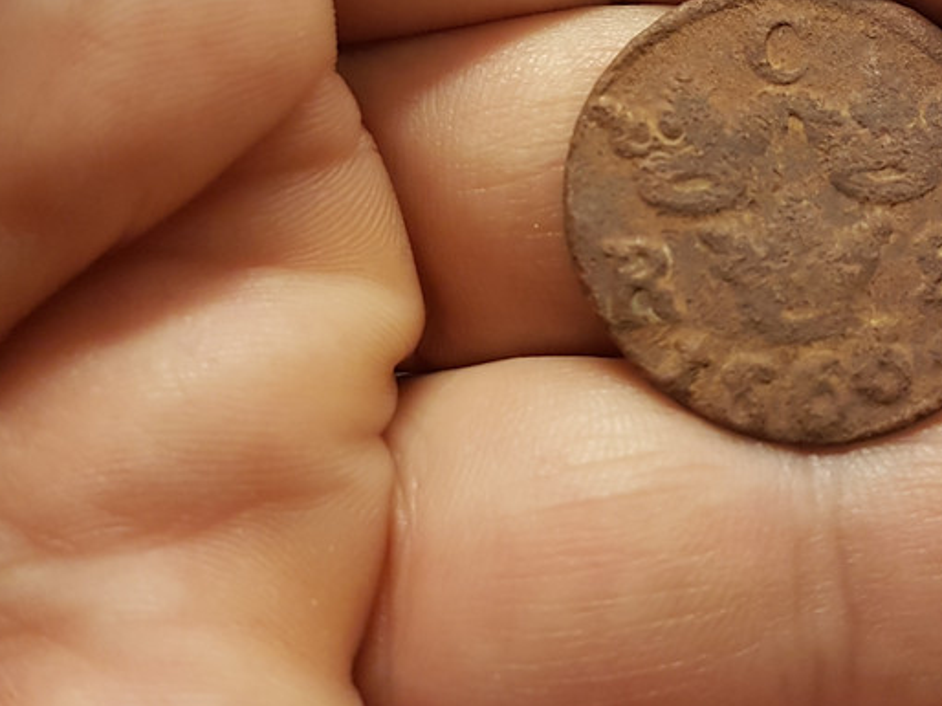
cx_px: 613
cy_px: 158
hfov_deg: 35.3
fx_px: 1469
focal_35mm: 54
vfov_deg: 26.6
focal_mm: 4.2
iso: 160
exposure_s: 1/50
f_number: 1.7
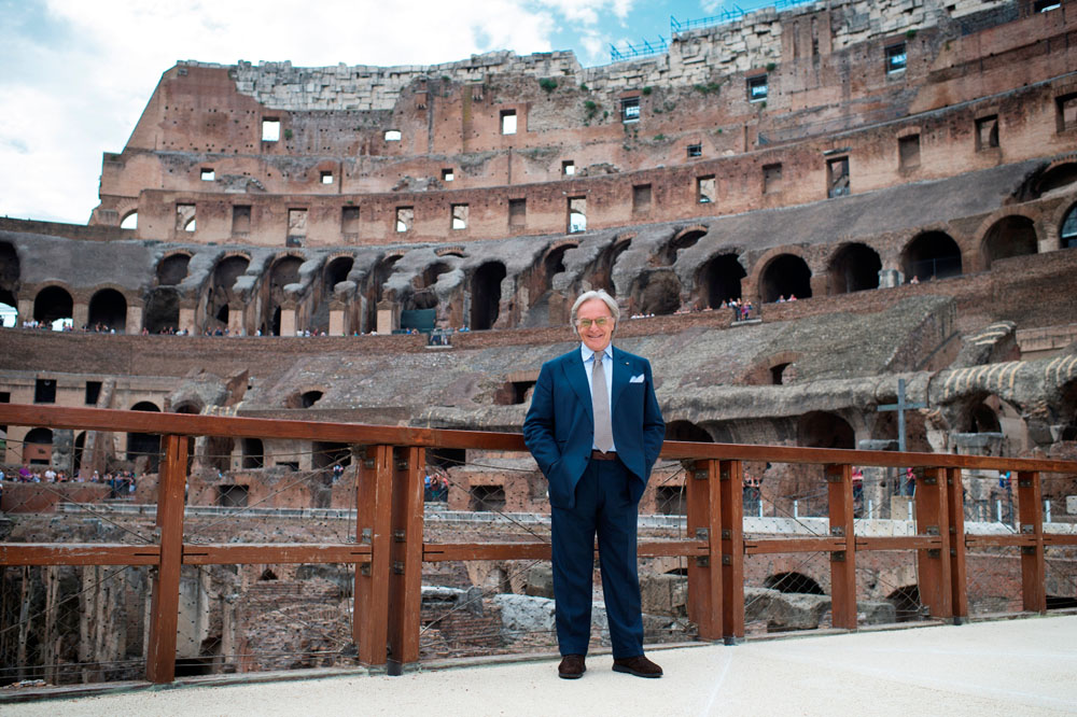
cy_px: 358
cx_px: 538
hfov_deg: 54.5
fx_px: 1047
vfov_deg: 37.8
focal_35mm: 35
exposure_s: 1/320
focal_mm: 35
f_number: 4
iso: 50
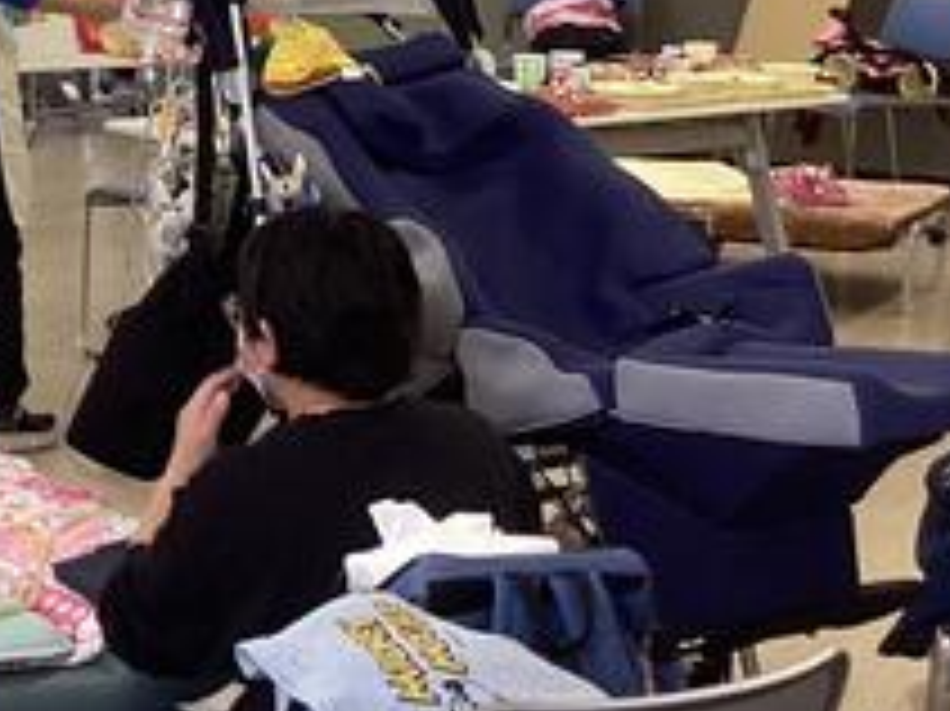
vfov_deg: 14.3
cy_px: 115
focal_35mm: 103
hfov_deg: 18.1
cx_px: -212
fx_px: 2825
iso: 100
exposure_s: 1/60
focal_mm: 3.3
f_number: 2.4
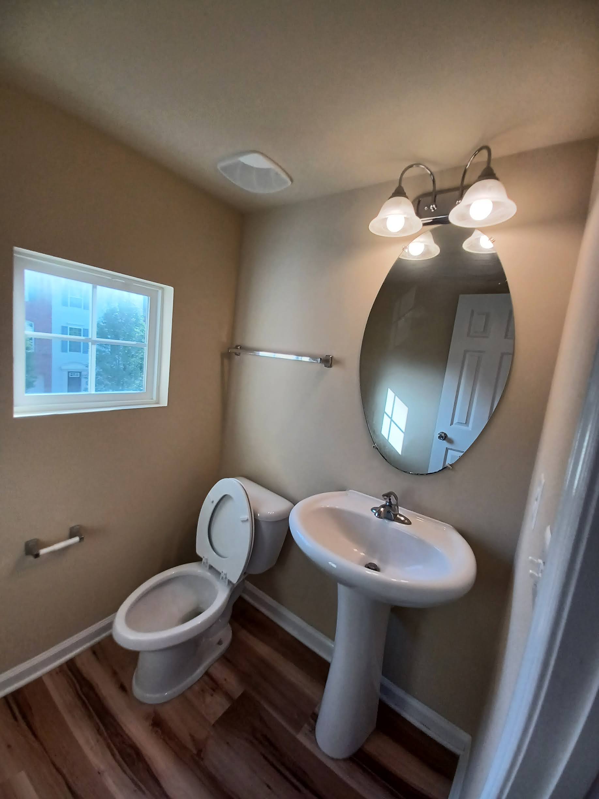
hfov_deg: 89.9
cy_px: 400
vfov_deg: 106.2
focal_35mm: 13
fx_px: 300
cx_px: 300
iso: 64
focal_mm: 1.42
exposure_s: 1/120
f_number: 2.2
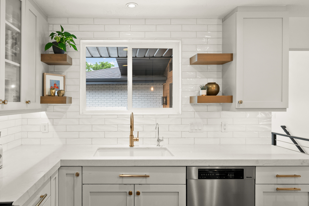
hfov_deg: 73.4
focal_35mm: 24
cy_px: 104
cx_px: 120
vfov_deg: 53.6
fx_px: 203
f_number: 7.1
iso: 500
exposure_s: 1/20
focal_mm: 16.5
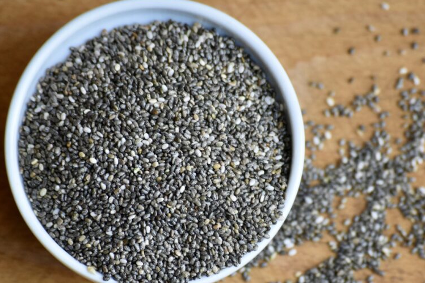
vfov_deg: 5.0
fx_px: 3267
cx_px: 208
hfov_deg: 7.4
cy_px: 189
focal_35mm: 277
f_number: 4.8
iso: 1250
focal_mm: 135
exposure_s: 1/250
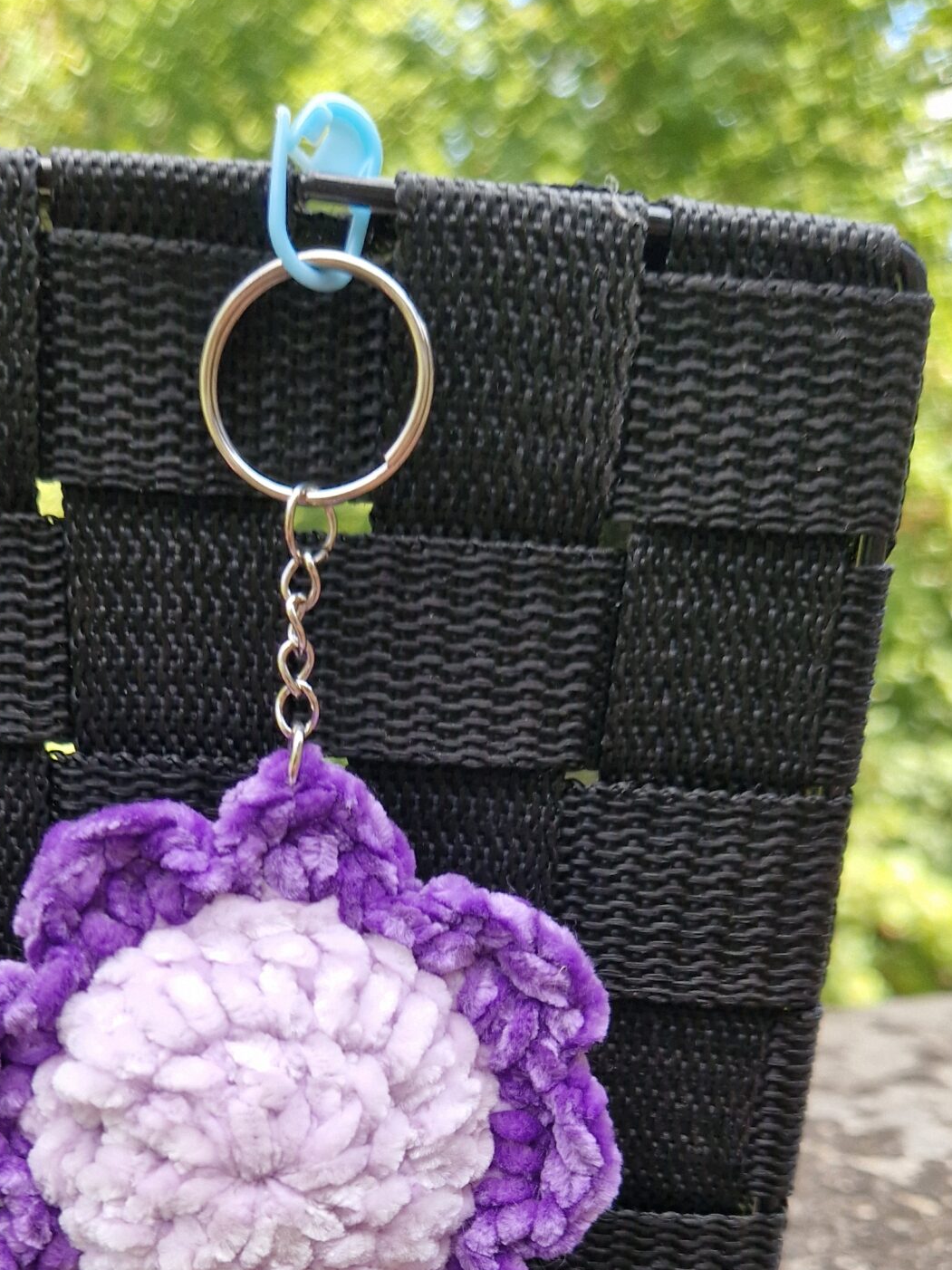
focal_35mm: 42
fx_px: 1541
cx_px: 291
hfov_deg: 33.9
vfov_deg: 42.1
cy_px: 1074
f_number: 1.8
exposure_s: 1/180
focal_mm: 5.4
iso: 50
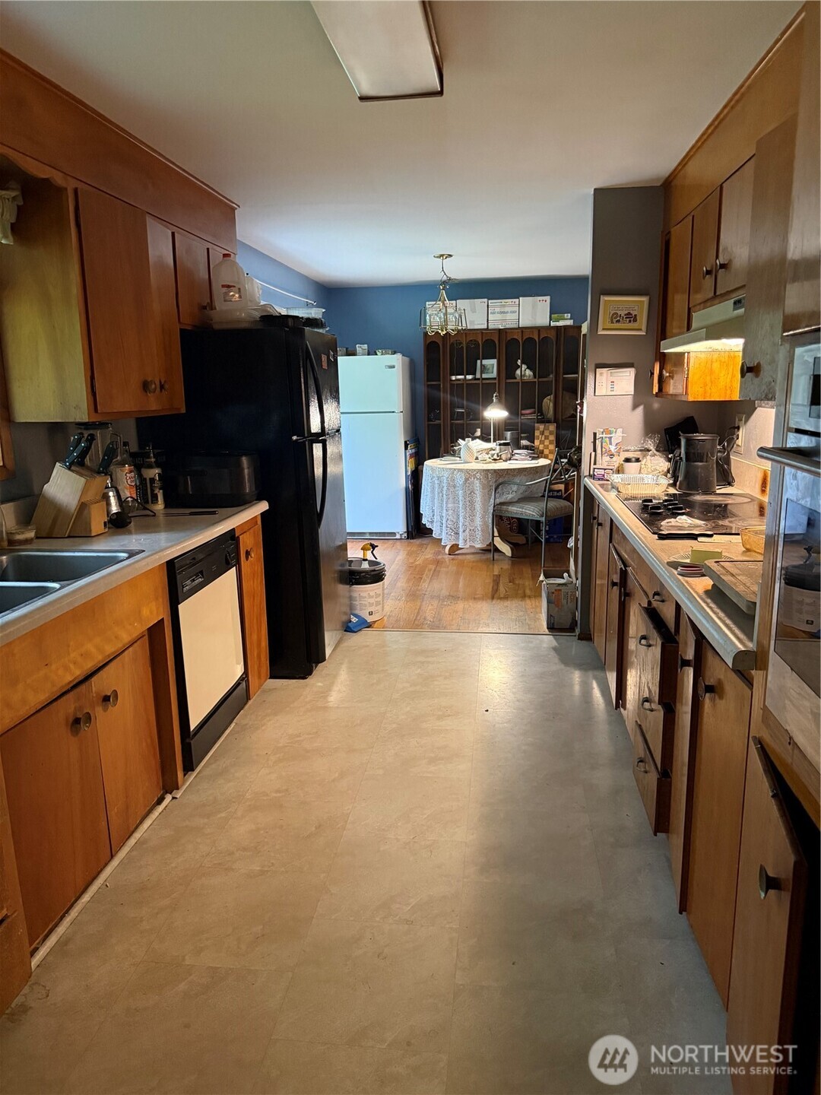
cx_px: 410
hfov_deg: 56.8
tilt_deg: -11.8
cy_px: 548
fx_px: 759
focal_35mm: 24
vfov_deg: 71.6
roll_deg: -0.2
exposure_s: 1/60
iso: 800
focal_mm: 6.76
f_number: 1.78
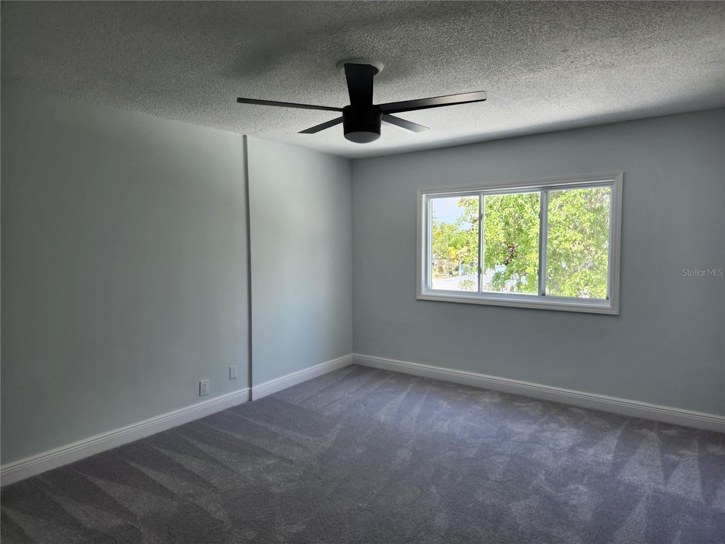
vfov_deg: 58.9
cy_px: 272
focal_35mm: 23
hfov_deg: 73.9
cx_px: 362
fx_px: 482
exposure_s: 1/180
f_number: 1.8
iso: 32
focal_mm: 5.4
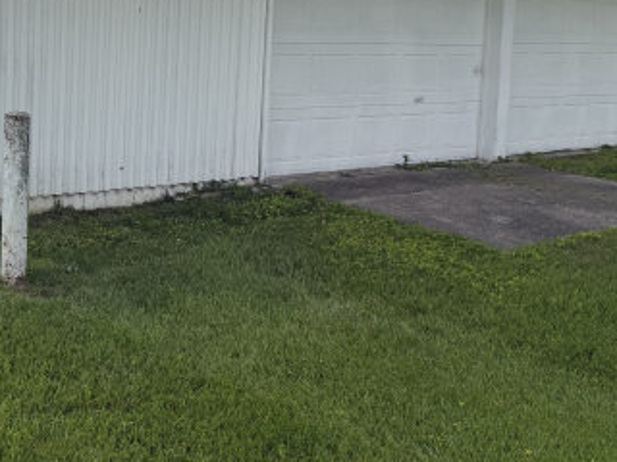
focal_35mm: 50
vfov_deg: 28.4
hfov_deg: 37.7
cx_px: 200
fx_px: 891
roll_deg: -1.6
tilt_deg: -2.2
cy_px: 83
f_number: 1.78
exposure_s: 1/4673
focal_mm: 6.76
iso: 100
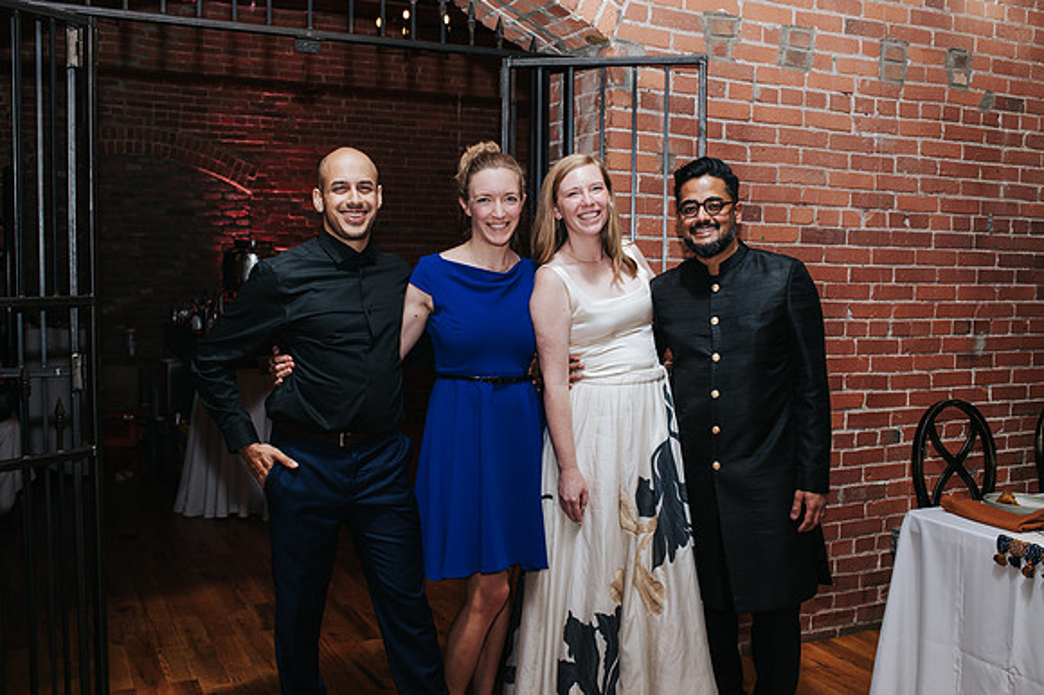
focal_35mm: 36
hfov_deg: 52.7
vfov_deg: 36.5
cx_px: 522
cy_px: 348
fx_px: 1053
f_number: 4
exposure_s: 1/200
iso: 800
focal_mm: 35
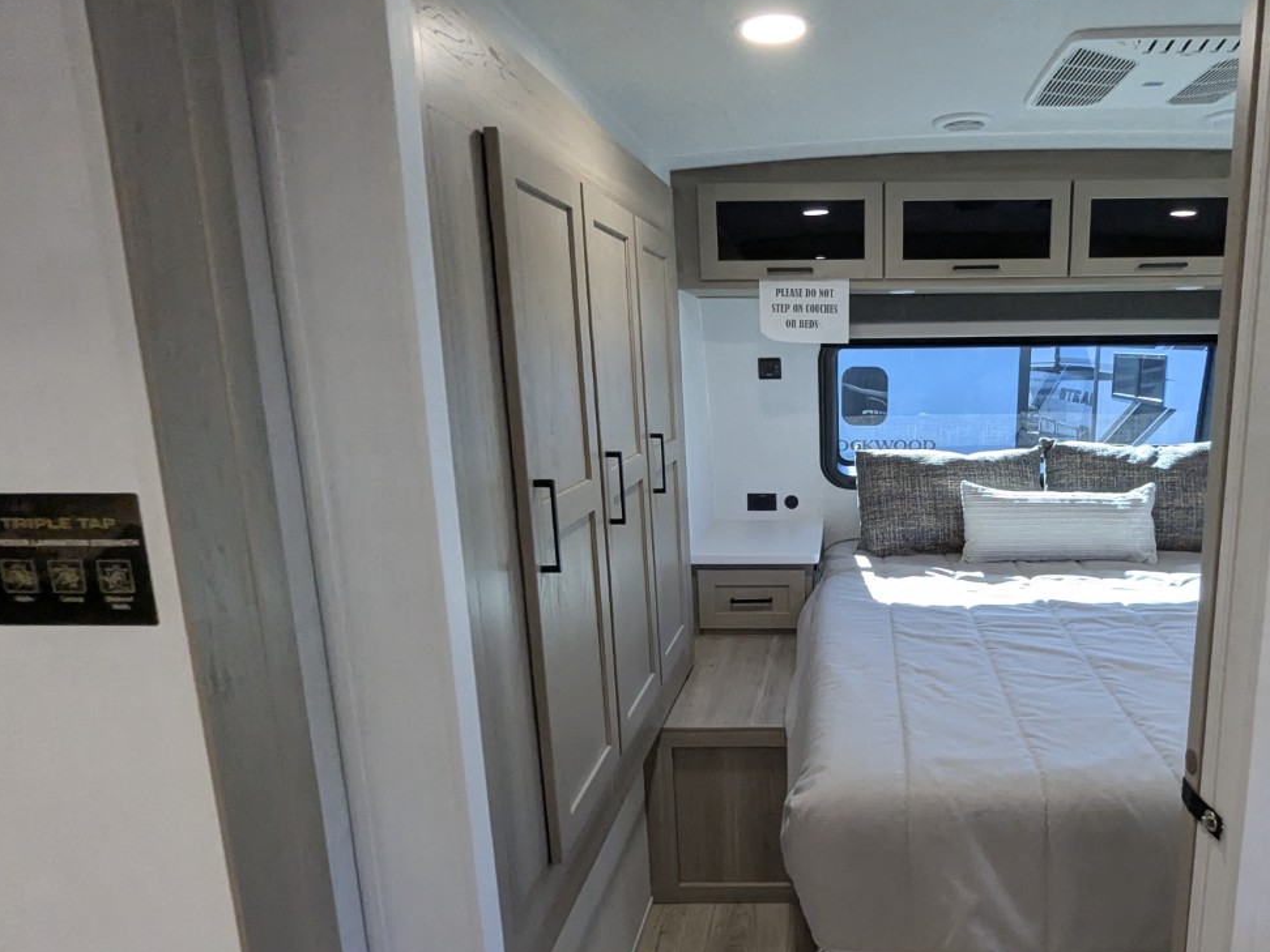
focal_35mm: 23
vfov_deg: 58.6
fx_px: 844
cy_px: 546
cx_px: 843
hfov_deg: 71.8
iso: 262
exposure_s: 1/178
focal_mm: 2.35
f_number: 2.2
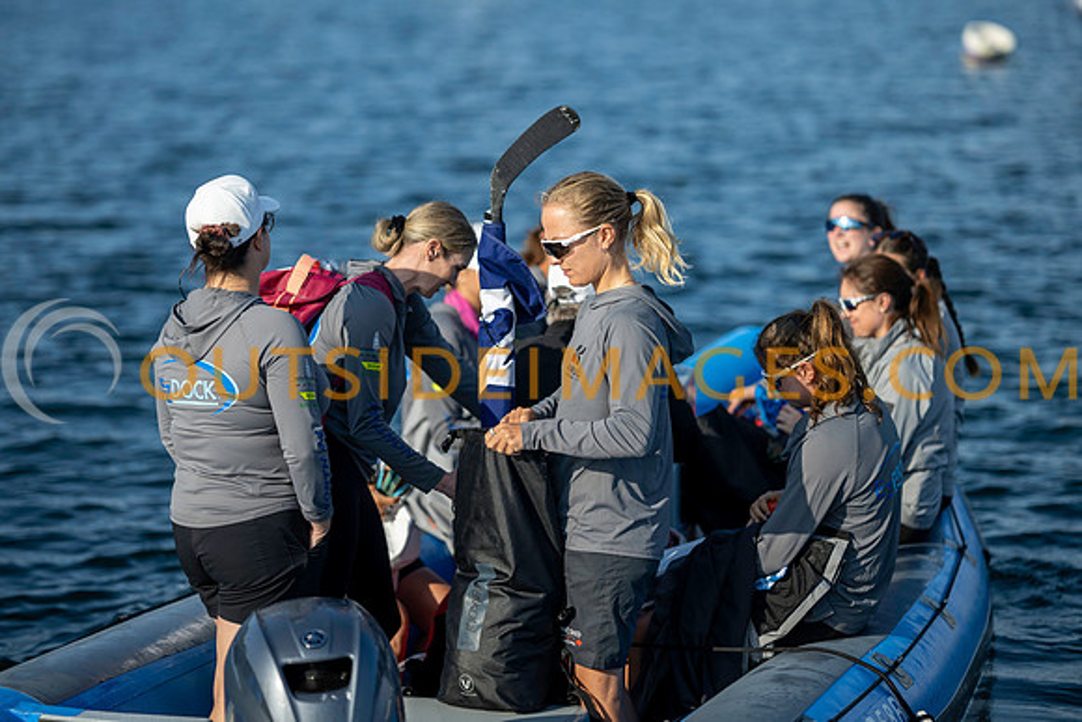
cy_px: 284
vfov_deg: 13.3
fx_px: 3100
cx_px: 541
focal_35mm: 103
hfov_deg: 19.8
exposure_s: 1/3200
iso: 64
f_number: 2.5
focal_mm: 85
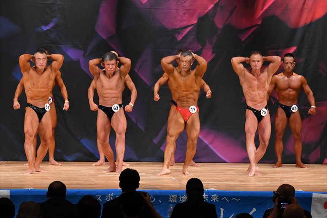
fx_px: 1698
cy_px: 109
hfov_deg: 11.0
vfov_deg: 7.3
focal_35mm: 187
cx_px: 164
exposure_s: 1/400
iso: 5000
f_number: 5.6
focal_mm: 125
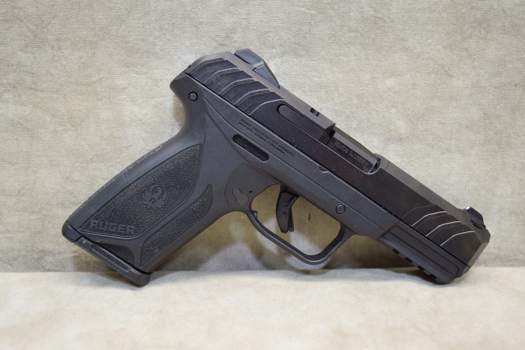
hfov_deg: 41.1
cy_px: 175
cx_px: 262
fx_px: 700
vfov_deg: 28.1
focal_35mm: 48
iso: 560
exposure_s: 1/80
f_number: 4.8
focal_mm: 32
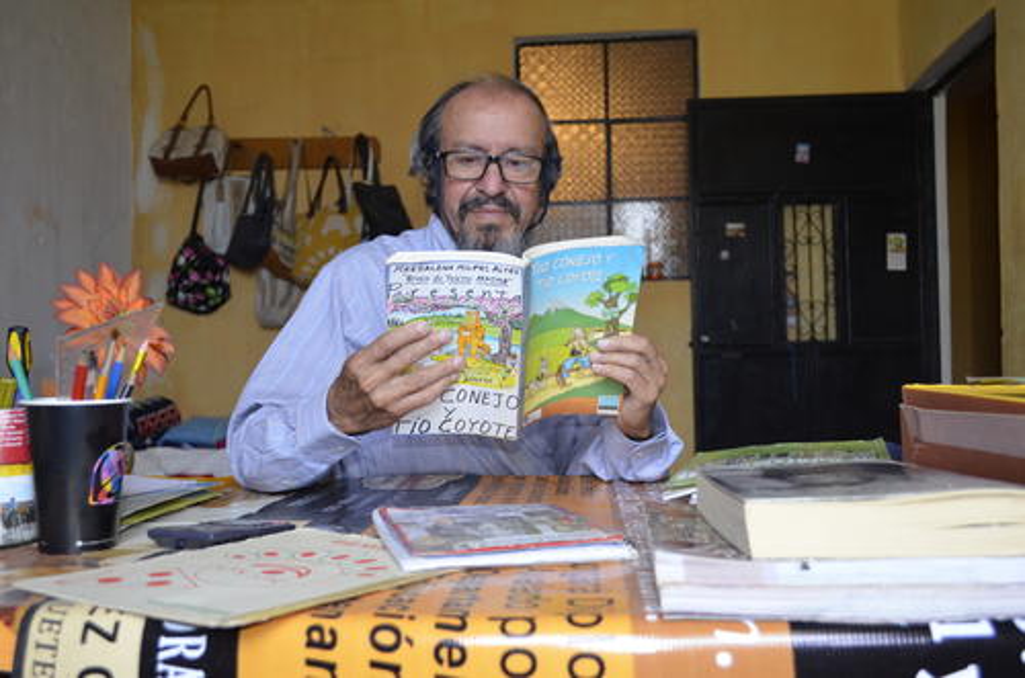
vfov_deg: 36.7
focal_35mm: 36
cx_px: 512
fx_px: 1023
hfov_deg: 53.2
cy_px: 339
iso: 800
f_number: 4
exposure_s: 1/60
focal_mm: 24
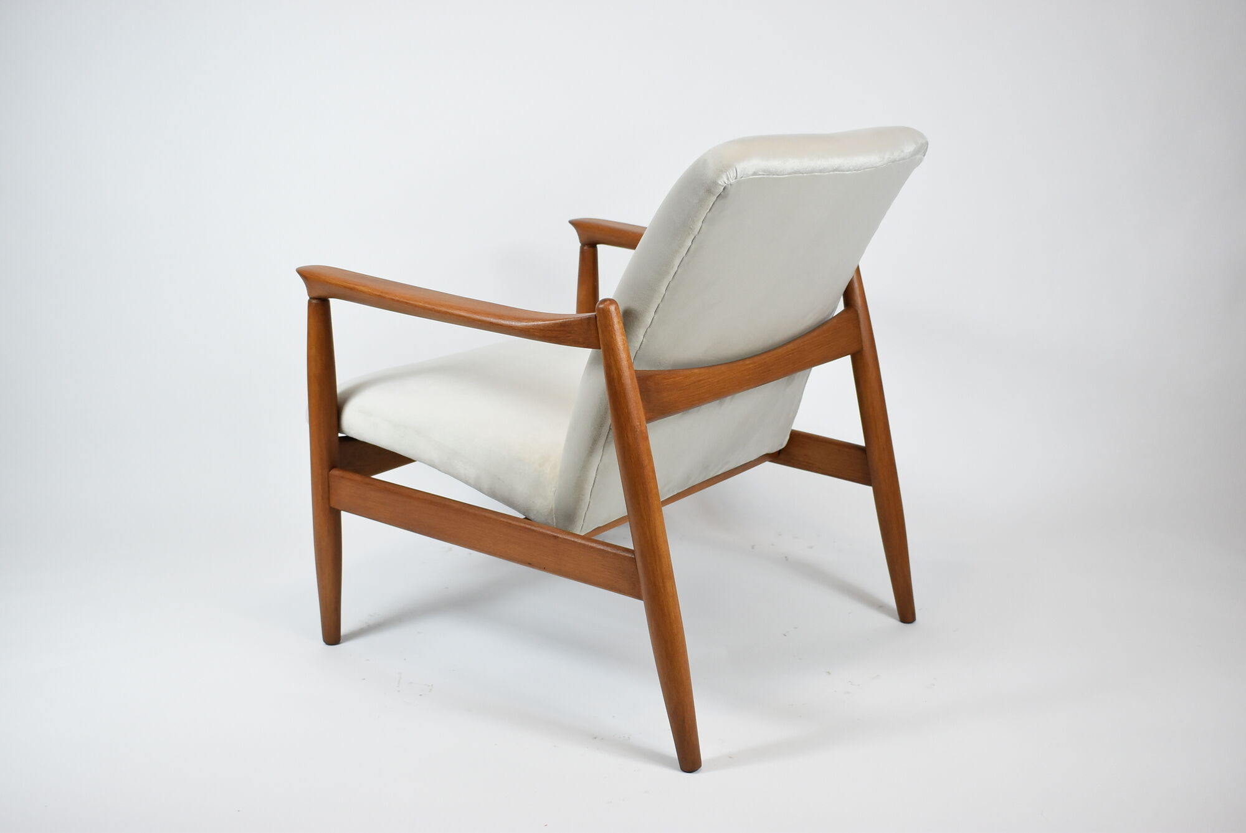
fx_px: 1455
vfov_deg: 32.0
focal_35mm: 42
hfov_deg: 46.4
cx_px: 623
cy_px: 416
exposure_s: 1/125
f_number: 5.6
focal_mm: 28
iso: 800
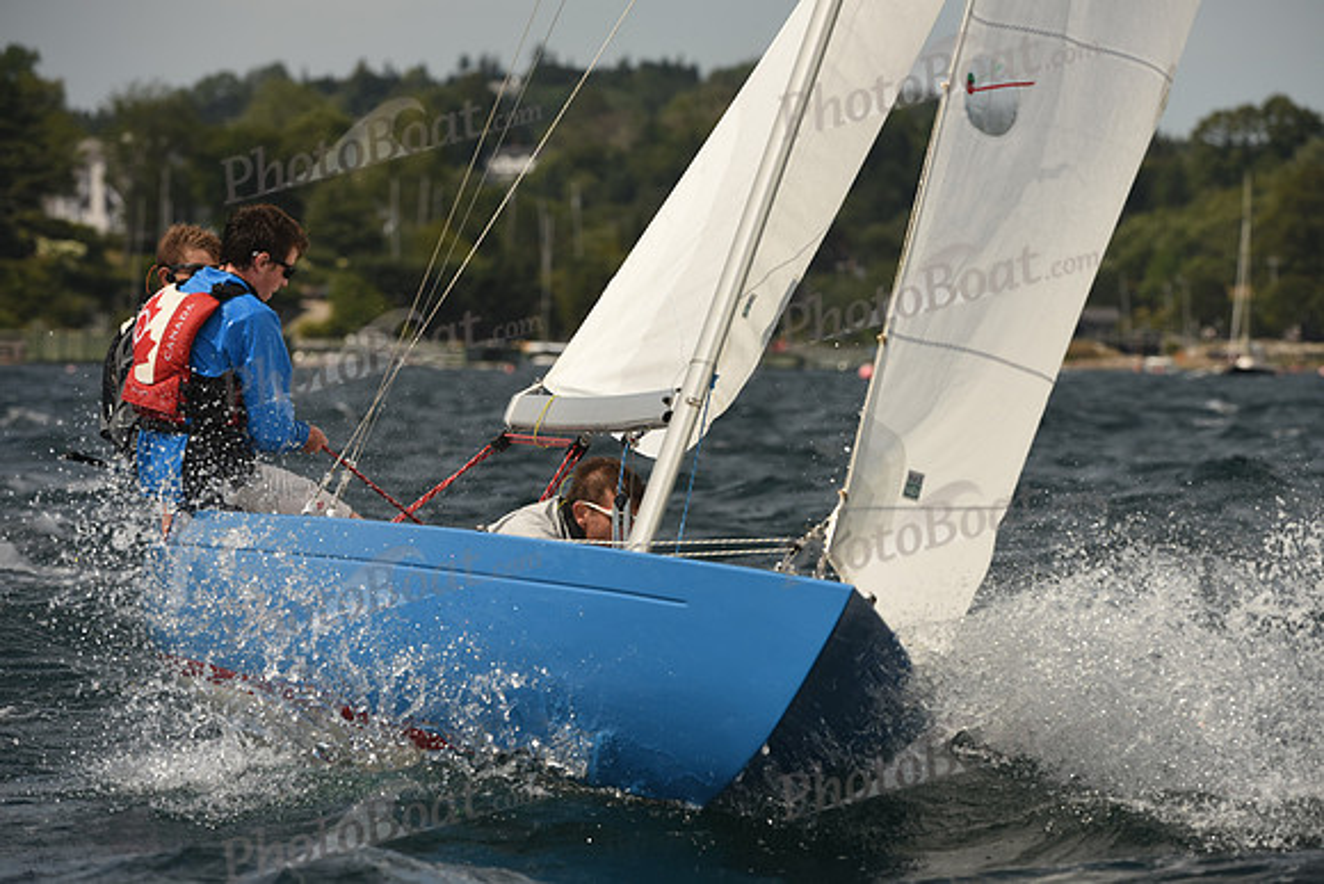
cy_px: 442
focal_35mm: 290
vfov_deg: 4.7
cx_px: 662
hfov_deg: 7.1
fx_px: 10668
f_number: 7.1
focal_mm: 290
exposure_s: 1/1000
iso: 250
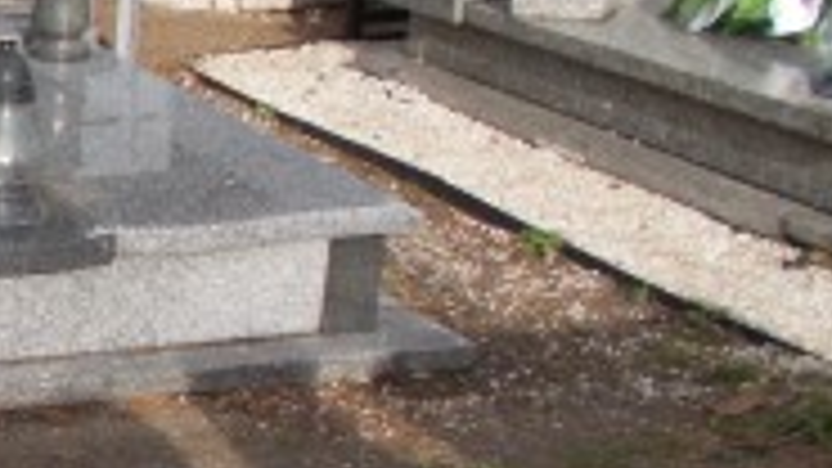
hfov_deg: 18.5
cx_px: -517
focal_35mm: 98
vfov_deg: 12.3
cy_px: 405
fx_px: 2162
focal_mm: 4.6
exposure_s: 1/800
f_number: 3.2
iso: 80
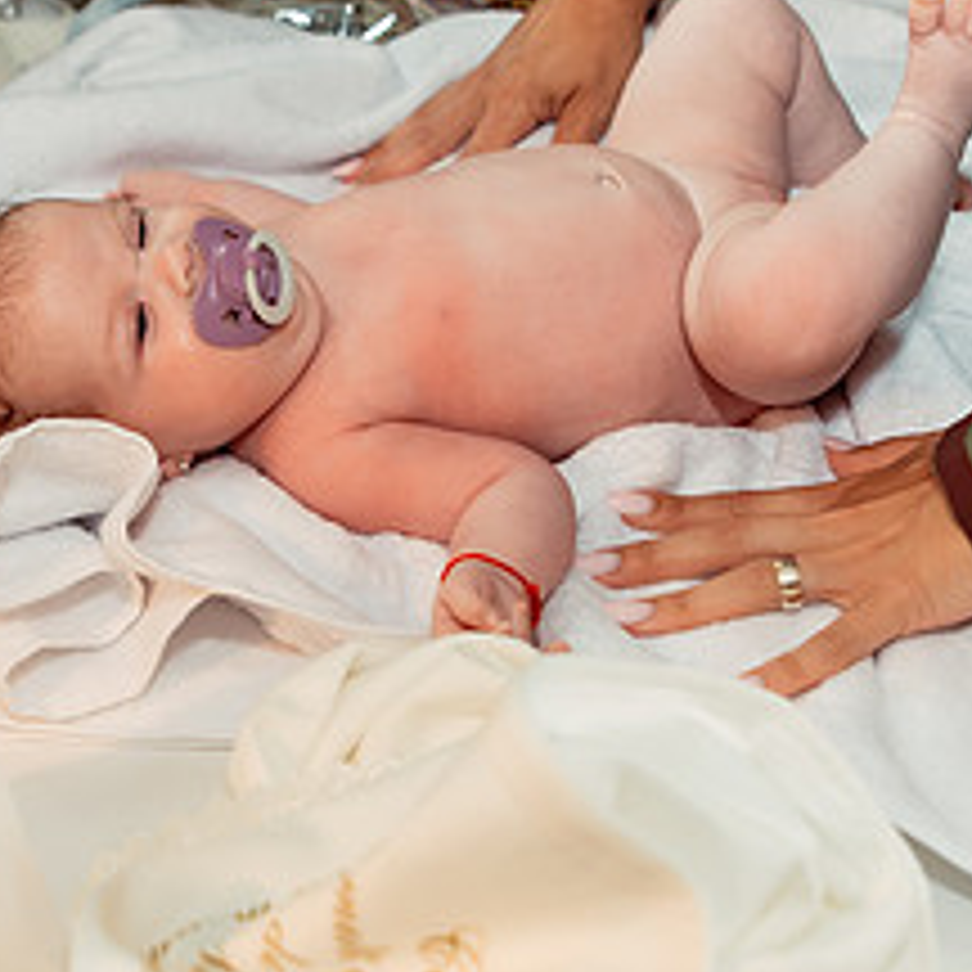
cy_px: 478
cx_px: 256
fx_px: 2097
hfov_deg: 25.8
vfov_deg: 26.1
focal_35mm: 66
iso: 3200
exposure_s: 1/250
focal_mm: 24
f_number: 3.5
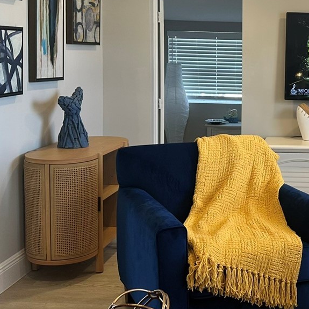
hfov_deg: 27.6
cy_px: 117
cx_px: 301
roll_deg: +0.1
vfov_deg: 29.0
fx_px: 596
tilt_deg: -6.2
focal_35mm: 59
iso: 100
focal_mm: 6.86
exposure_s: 1/120
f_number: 1.78
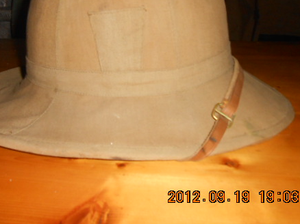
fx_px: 329
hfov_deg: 48.4
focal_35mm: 38
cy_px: 68
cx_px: 105
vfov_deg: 37.1
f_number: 3.5
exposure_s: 1/25
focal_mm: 4.6
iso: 250
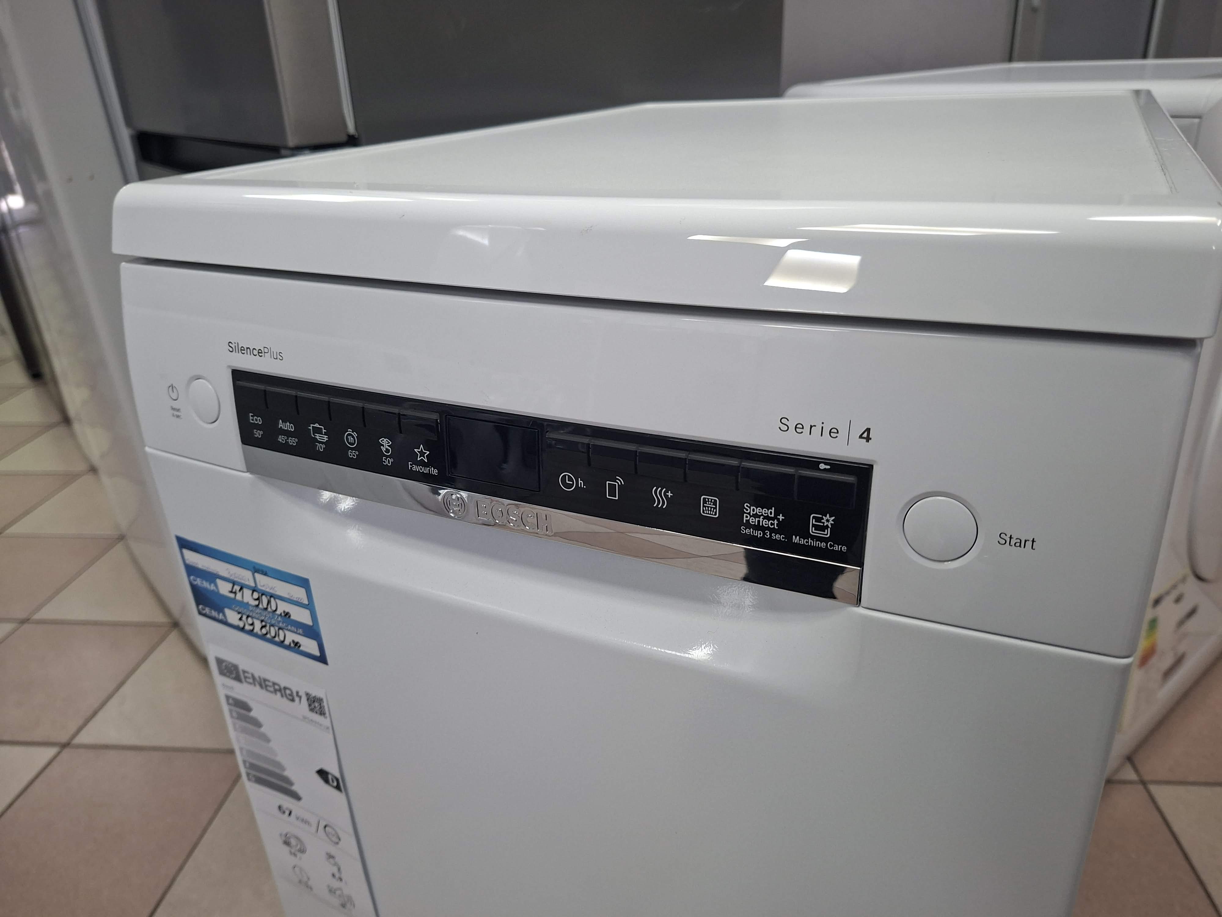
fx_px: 812
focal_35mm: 23
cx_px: 611
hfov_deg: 73.9
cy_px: 458
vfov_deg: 58.9
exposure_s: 1/100
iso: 320
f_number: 1.8
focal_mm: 5.54
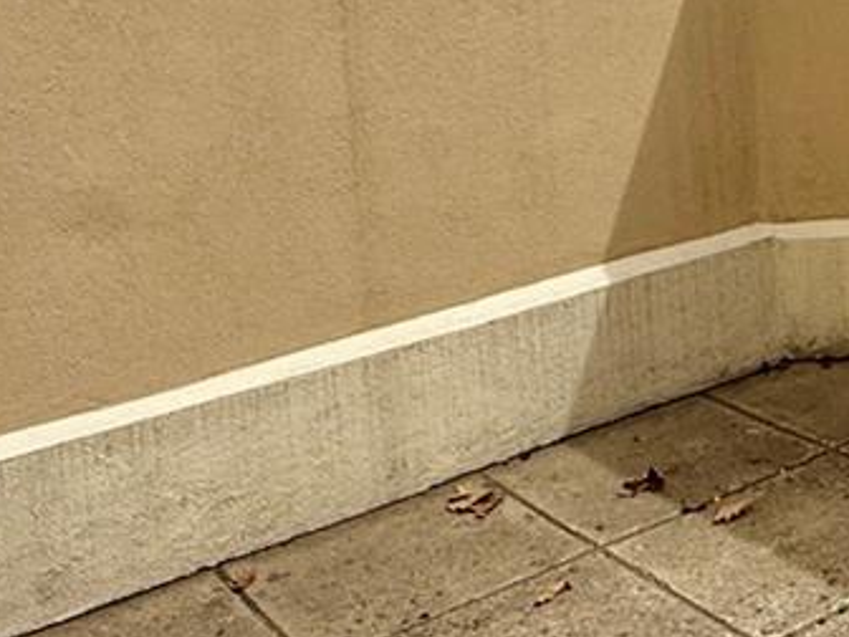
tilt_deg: +0.3
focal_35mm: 60
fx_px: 1472
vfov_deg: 22.2
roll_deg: +4.3
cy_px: -159
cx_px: 715
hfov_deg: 31.1
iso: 50
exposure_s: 1/3289
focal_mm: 2.22
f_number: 2.2
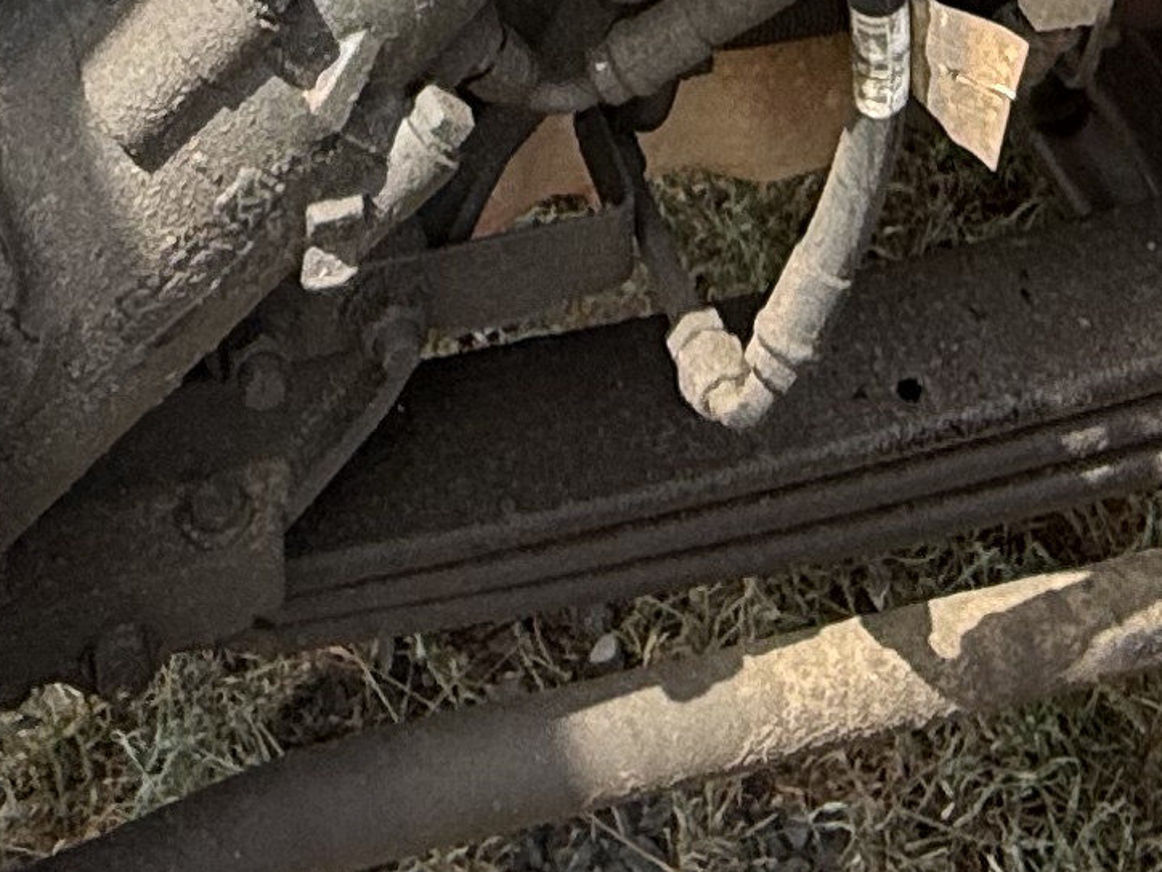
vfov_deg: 14.5
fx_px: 2618
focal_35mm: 78
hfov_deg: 24.9
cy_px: -1023
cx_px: 774
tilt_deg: -12.2
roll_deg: +0.5
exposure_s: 1/321
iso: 50
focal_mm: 2.22
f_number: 2.2
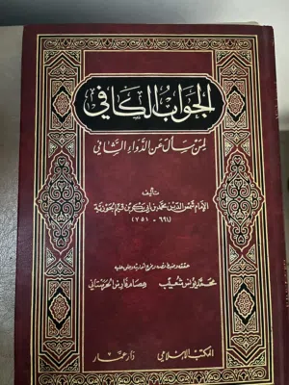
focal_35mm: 26
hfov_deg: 53.1
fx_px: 289
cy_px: 192
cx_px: 144
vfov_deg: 67.3
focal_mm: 5.1
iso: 640
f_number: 1.6
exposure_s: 1/9
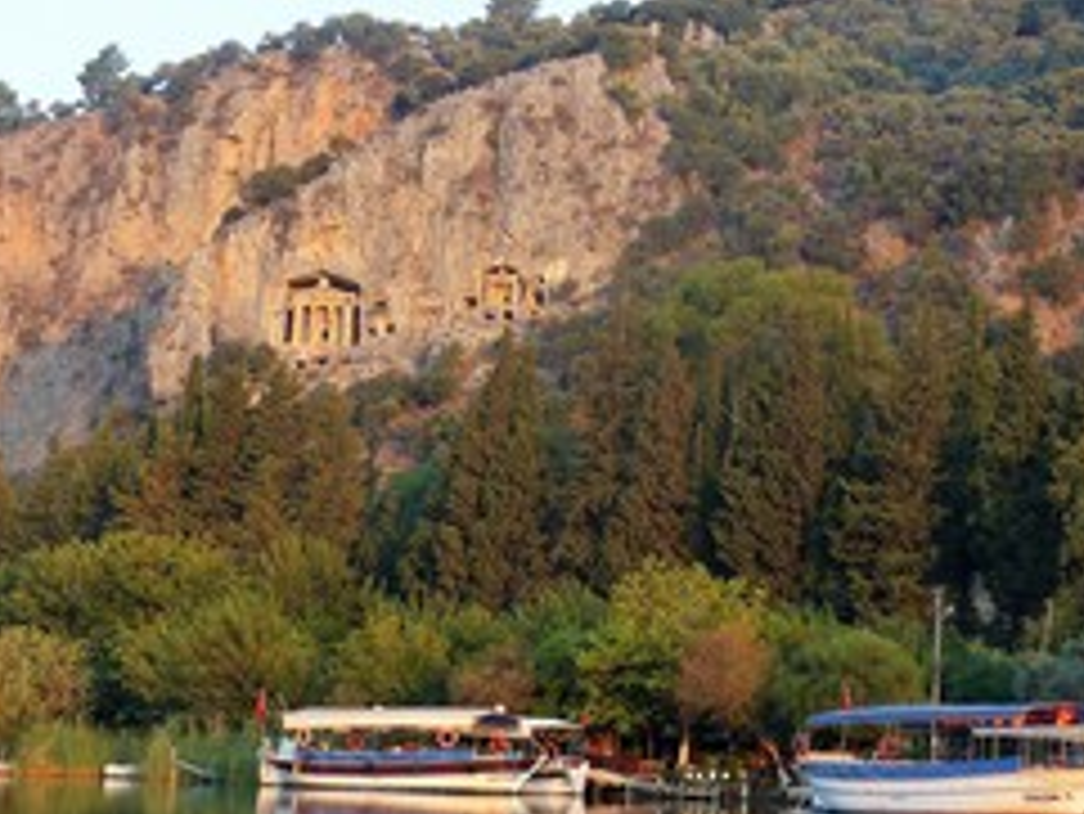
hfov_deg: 17.0
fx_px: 3603
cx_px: 877
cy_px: 234
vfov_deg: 12.9
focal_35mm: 115
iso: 100
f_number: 3.5
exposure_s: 1/125
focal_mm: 11.4
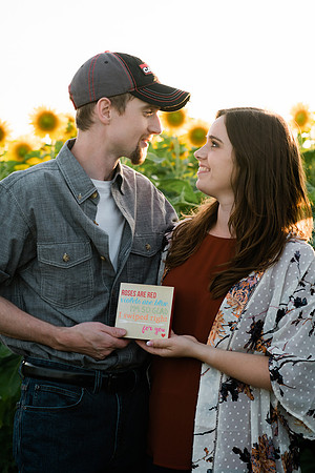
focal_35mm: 85
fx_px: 1116
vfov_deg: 23.9
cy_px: 236
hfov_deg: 16.1
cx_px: 158
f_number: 5.6
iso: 320
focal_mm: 85
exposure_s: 1/320
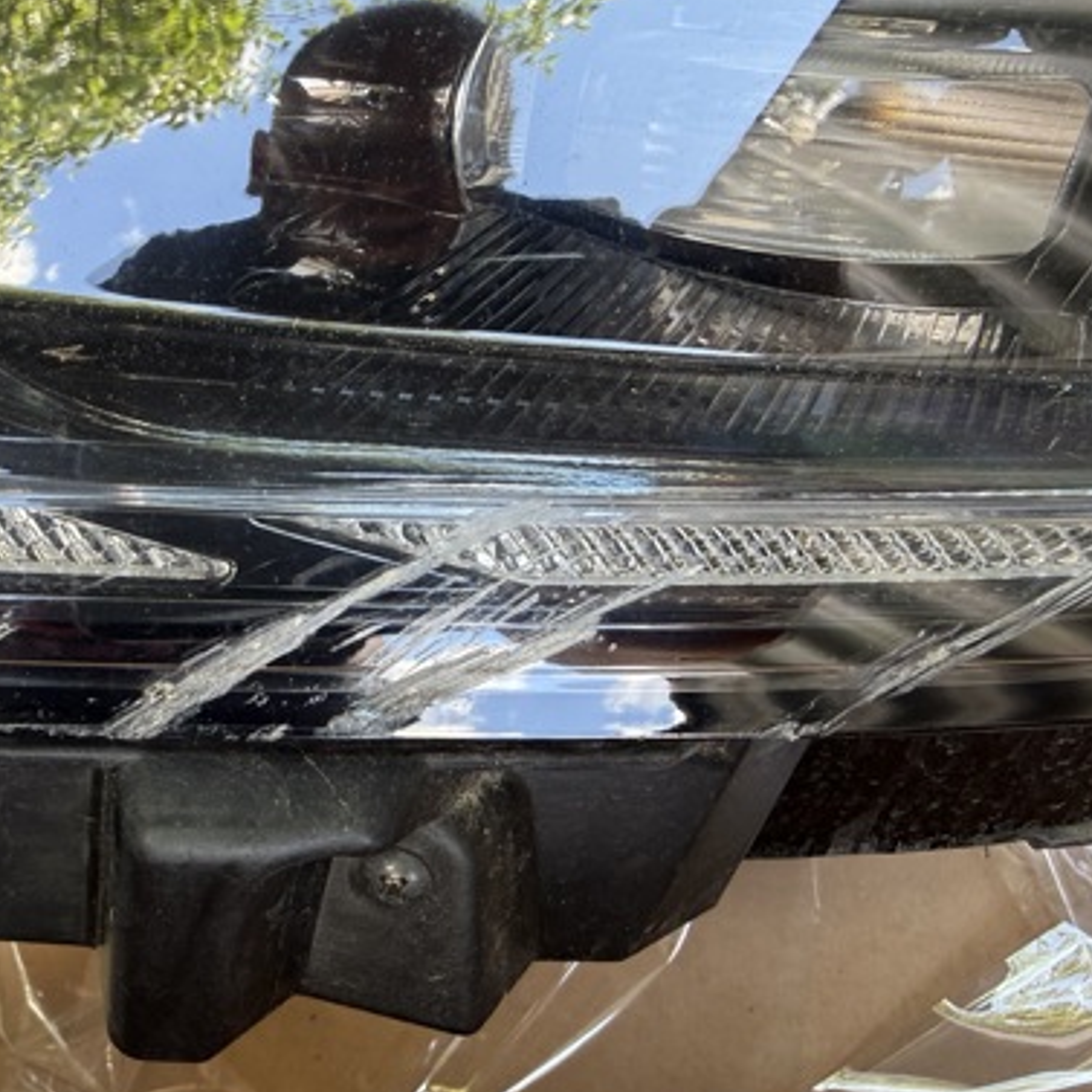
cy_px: 578
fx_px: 1285
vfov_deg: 46.0
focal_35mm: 36
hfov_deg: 45.1
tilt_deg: -76.4
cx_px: 336
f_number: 2.2
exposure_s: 1/99
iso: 160
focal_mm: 2.22
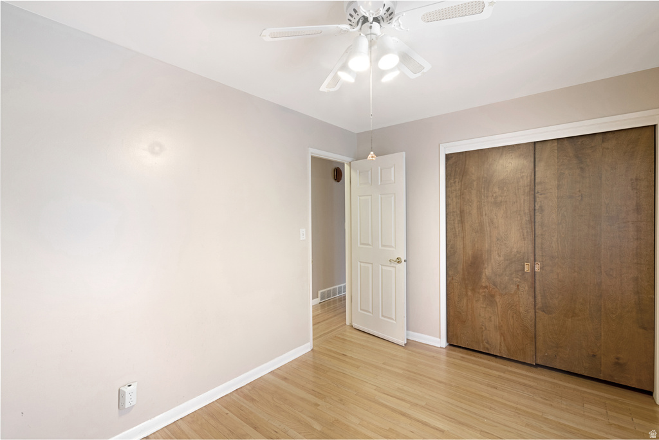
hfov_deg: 96.7
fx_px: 293
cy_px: 220
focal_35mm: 16
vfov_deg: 73.8
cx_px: 330
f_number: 9
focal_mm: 16
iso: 320
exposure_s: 1/2
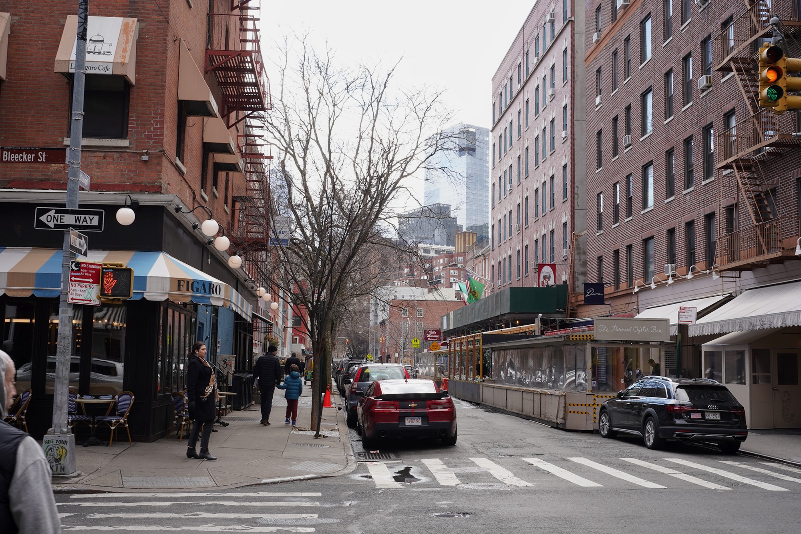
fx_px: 890
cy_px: 267
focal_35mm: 40
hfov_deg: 48.5
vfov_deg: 33.4
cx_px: 400
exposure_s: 1/100
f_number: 10
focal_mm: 40
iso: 250
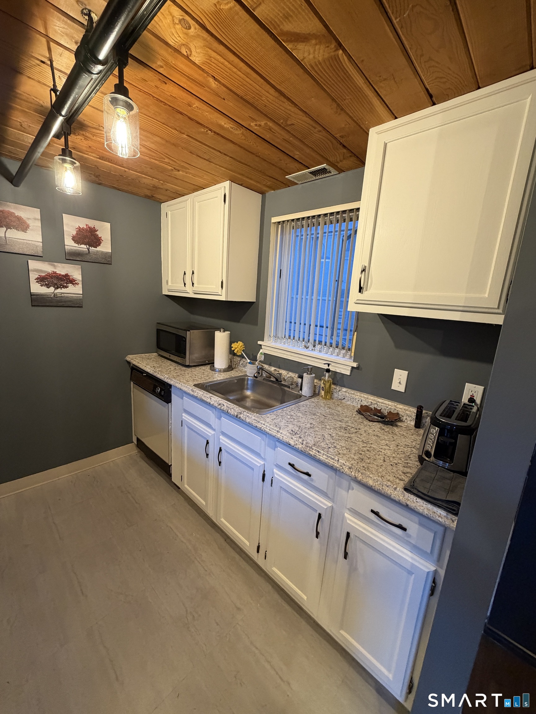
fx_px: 289
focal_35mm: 14
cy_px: 357
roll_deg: -5.1
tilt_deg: -11.7
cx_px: 268
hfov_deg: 85.7
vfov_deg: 102.1
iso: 320
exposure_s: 1/60
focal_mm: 2.22
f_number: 2.2
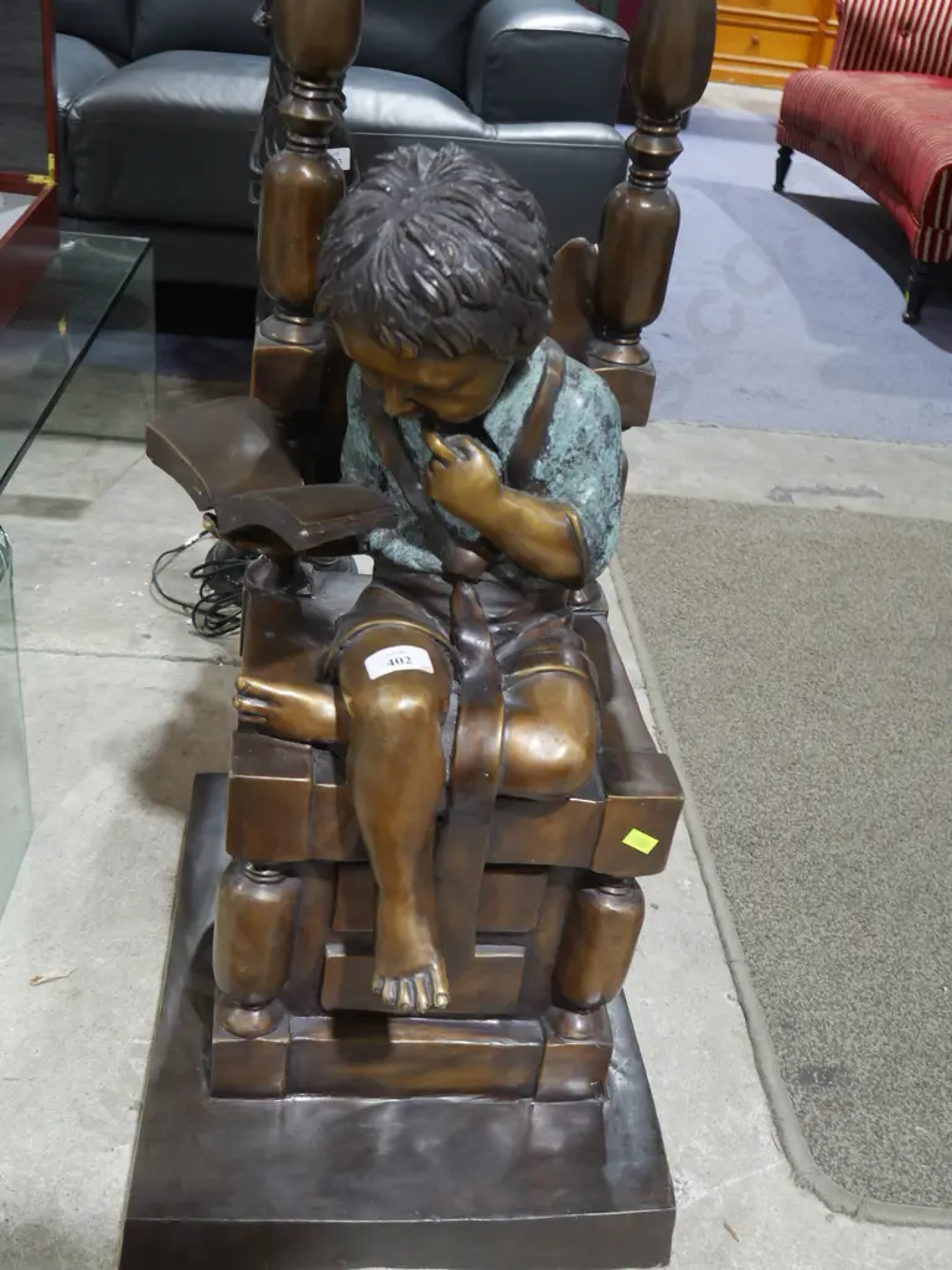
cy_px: 635
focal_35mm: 34
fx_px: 1247
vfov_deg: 54.0
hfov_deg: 41.8
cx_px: 476
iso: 800
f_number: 4
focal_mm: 17
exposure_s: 1/60
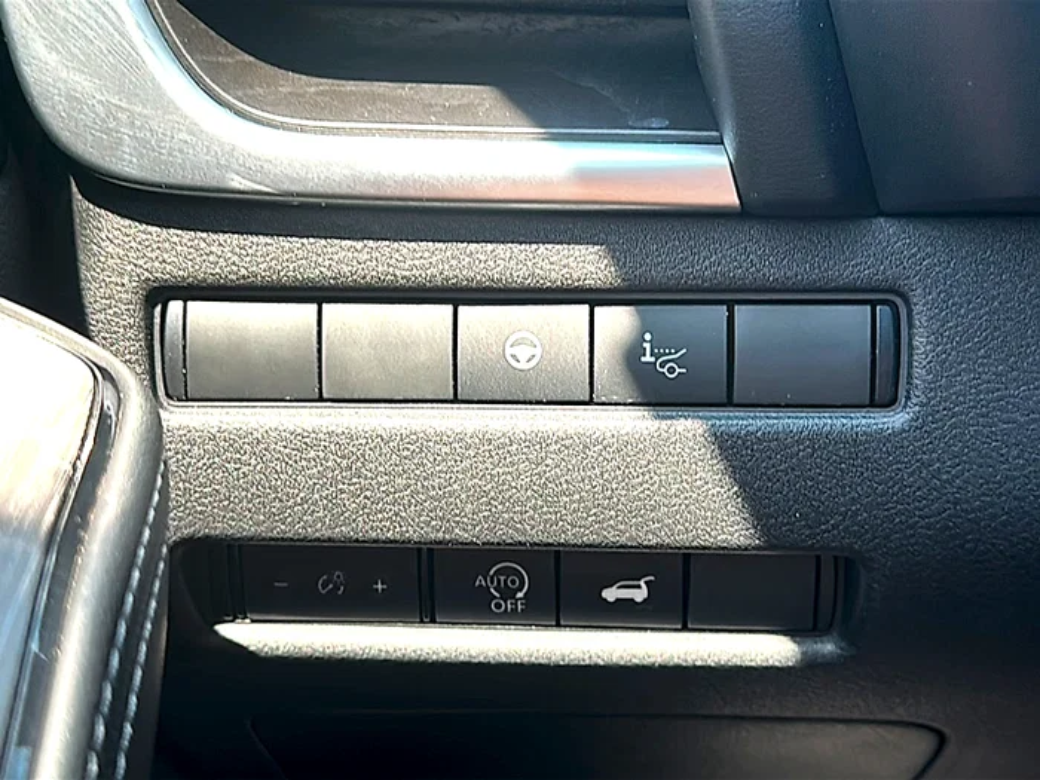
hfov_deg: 43.9
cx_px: 520
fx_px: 1292
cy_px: 390
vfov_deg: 33.6
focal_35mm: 43
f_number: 1.78
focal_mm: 6.86
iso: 50
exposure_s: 1/118
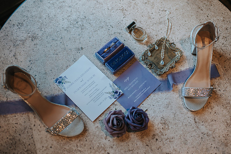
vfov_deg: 32.3
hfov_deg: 46.8
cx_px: 127
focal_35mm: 41
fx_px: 266
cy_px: 69
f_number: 2.2
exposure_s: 1/640
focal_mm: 35
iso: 360
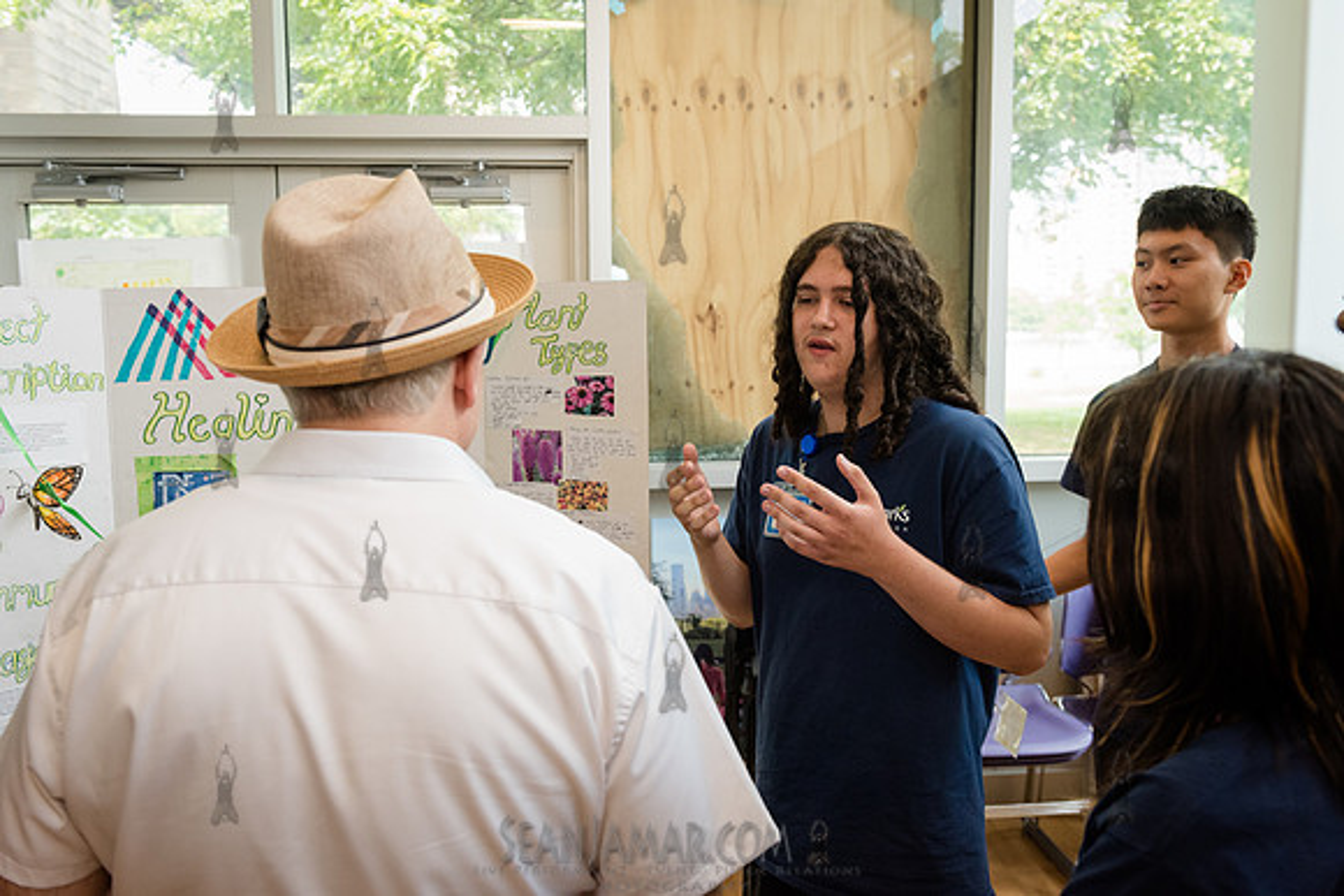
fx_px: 1195
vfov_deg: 41.1
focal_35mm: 32
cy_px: 448
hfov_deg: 58.7
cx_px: 672
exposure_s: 1/500
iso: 2500
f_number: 4
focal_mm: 32
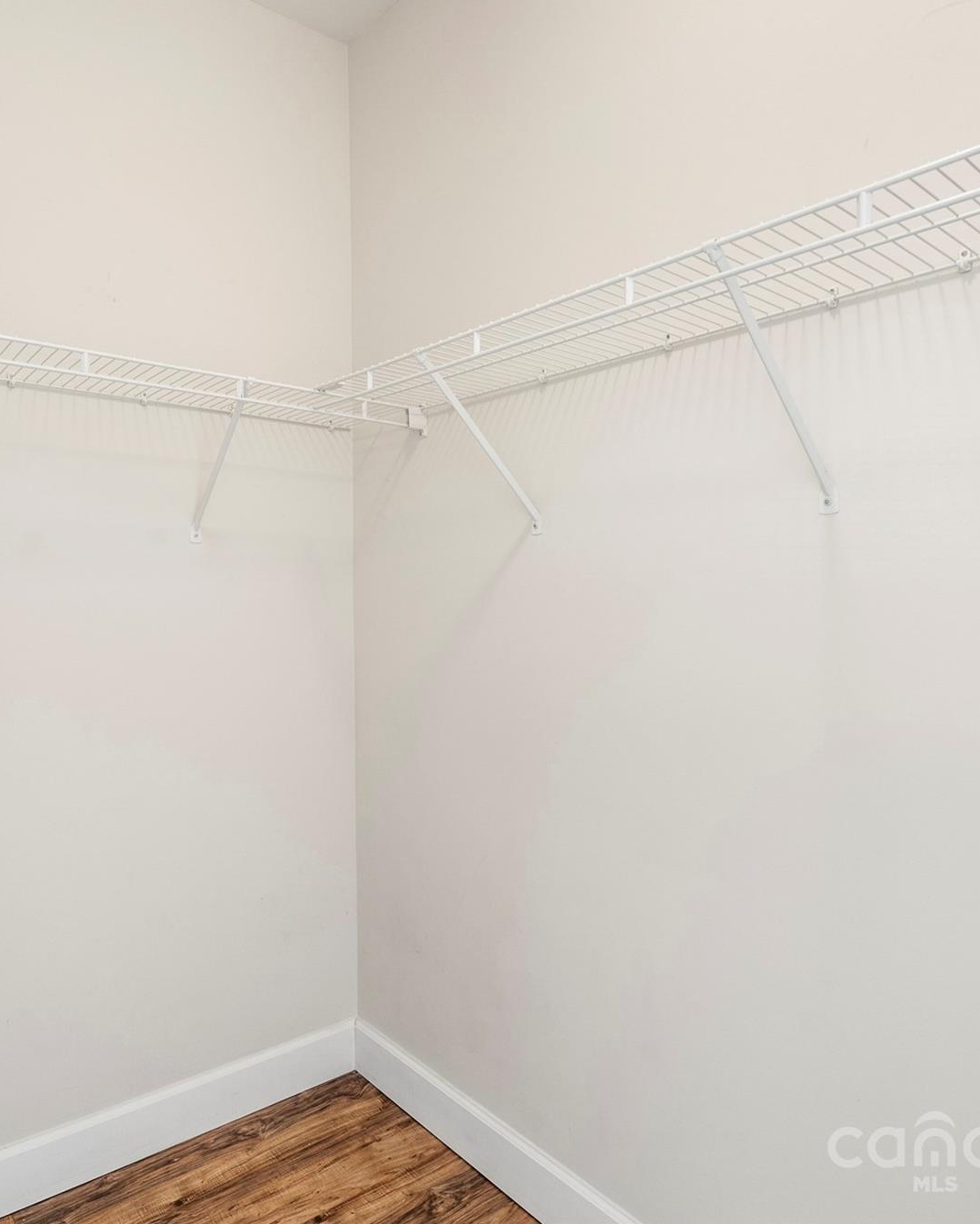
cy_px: 603
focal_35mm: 23
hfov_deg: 60.5
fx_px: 834
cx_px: 408
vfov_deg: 72.6
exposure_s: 1/5
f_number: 7.1
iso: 800
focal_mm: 16
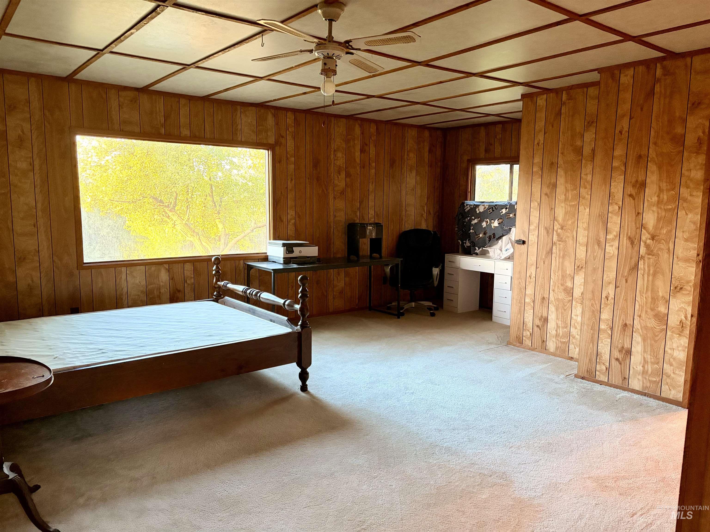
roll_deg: -1.0
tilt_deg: -6.1
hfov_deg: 67.3
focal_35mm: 26
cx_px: 355
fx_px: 533
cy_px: 266
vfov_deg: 53.1
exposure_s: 1/60
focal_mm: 5.96
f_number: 1.6
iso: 500
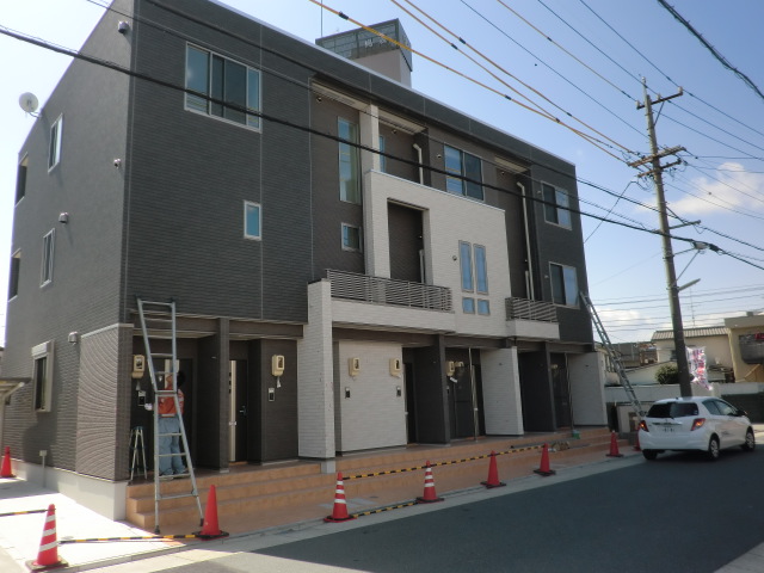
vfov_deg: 53.1
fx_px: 574
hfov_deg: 67.3
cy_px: 286
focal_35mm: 26
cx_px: 382
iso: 50
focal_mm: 4.7
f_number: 2.8
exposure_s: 1/640
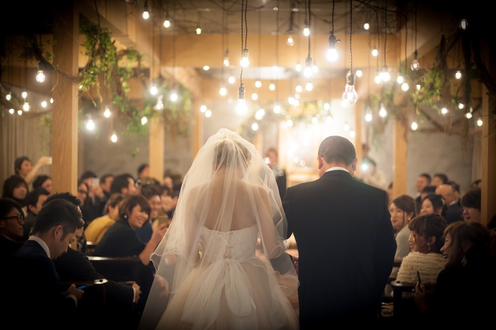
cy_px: 165
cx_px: 248
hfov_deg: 39.6
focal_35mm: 50
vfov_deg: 26.9
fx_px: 688
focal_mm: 50
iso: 800
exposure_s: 1/200
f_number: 1.4
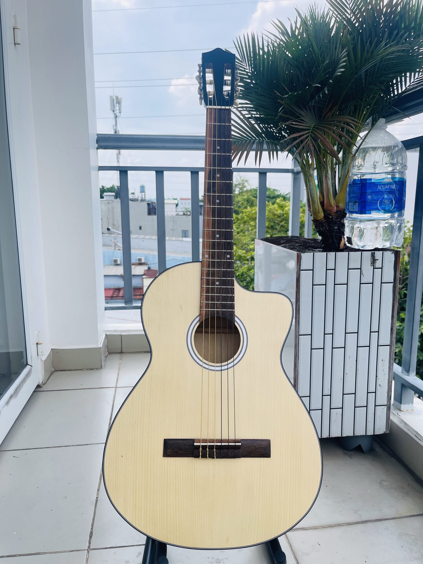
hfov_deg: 54.9
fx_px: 407
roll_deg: +0.5
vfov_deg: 69.4
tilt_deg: -10.3
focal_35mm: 25
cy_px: 282
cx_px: 212
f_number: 1.6
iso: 50
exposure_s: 1/1739
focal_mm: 5.1
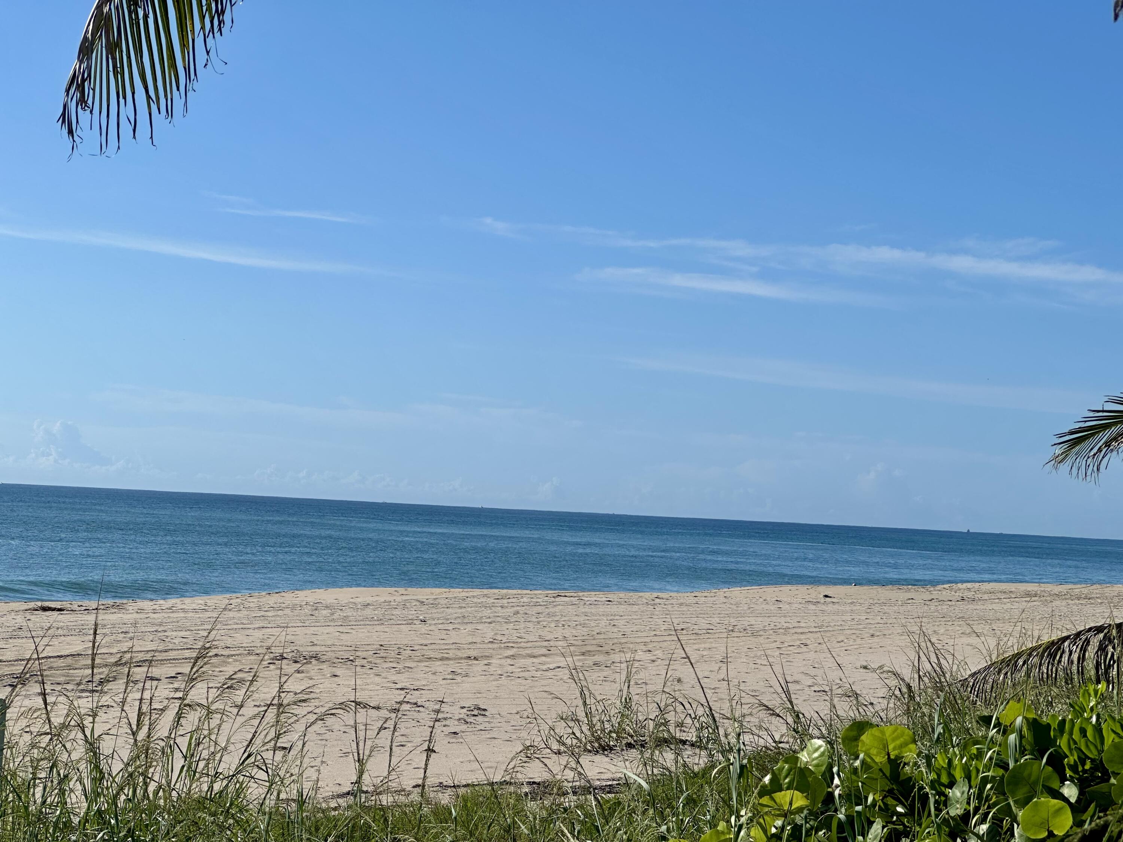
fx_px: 2498
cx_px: 562
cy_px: 421
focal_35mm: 77
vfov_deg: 19.1
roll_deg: -3.0
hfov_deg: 25.3
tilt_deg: +2.1
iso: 32
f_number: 2.8
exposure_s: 1/1908
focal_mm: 9
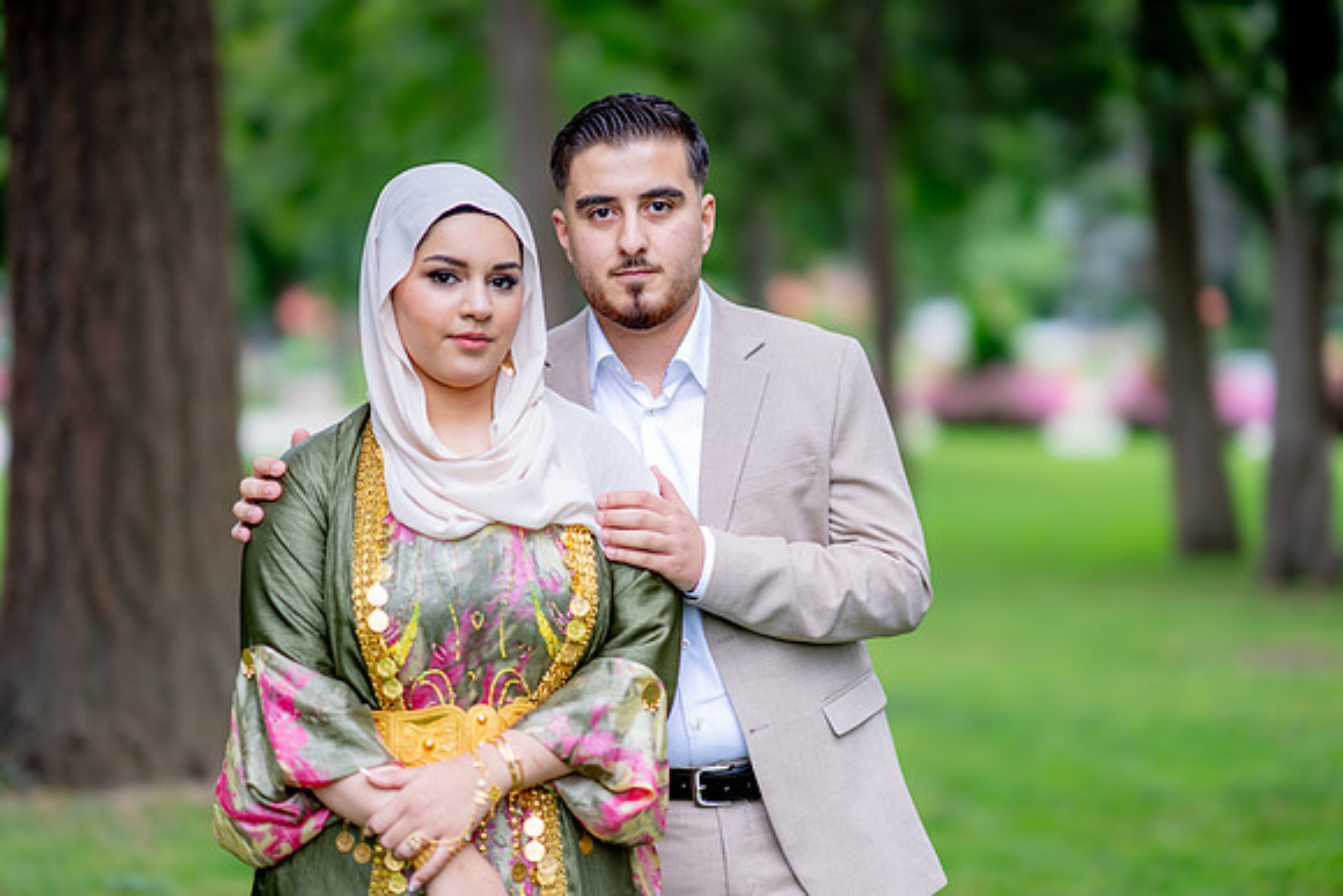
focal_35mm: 85
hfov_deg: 23.9
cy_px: 448
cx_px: 672
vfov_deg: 16.1
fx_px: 3172
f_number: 1.4
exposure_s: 1/1000
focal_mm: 85
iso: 100
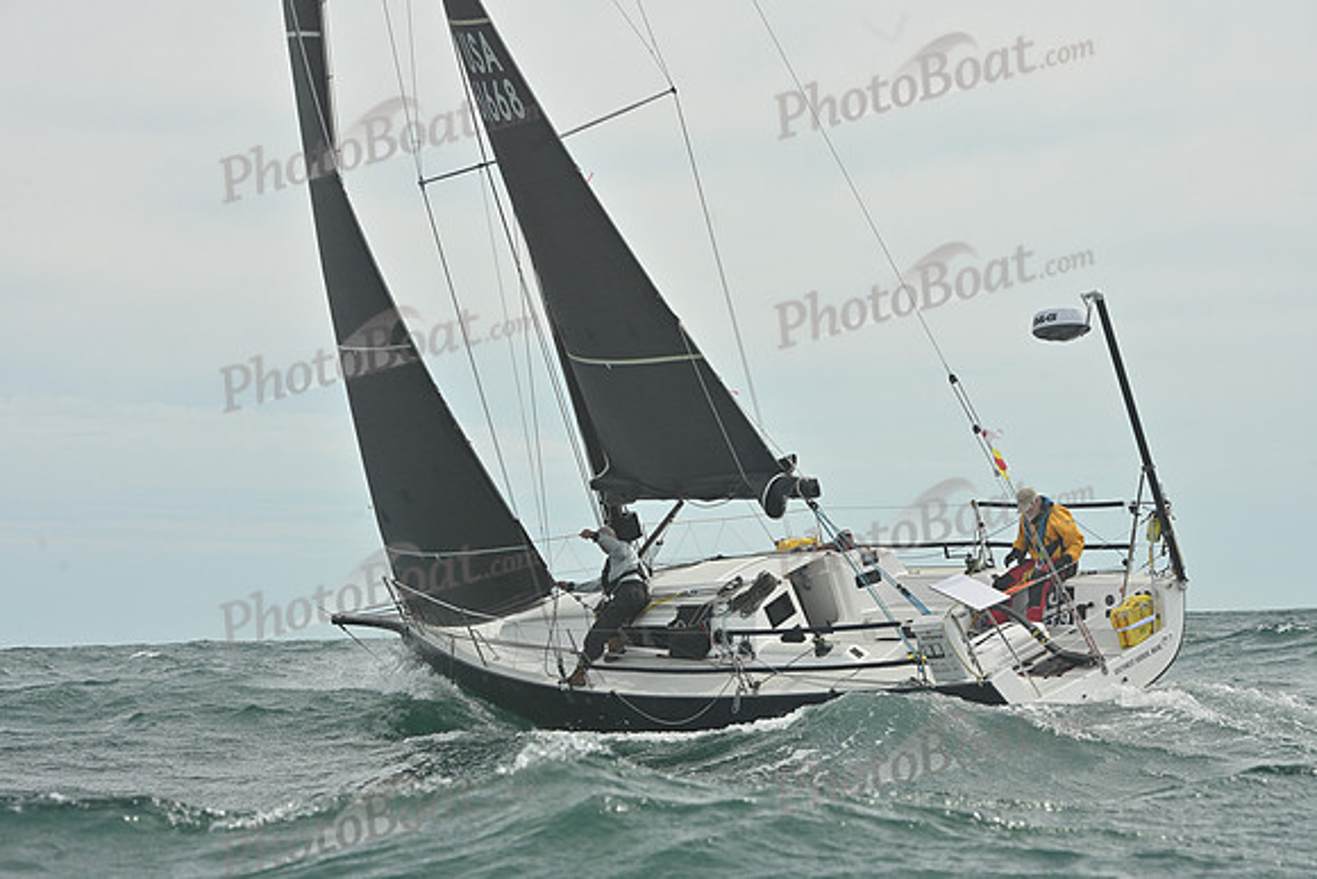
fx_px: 3659
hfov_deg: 20.4
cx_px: 658
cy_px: 440
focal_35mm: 100
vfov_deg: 13.7
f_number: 11
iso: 320
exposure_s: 1/1250
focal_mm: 100
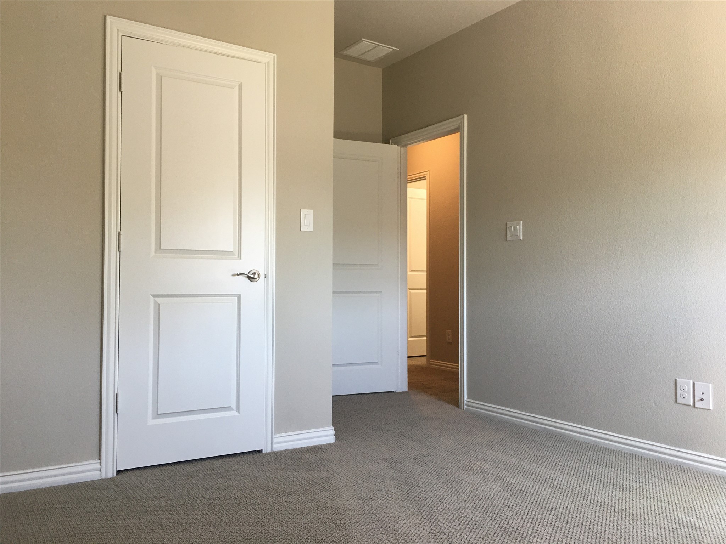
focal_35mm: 29
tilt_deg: +2.4
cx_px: 363
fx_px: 608
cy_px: 272
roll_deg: -0.7
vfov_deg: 48.2
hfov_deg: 61.7
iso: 40
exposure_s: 1/30
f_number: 2.2
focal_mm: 4.15
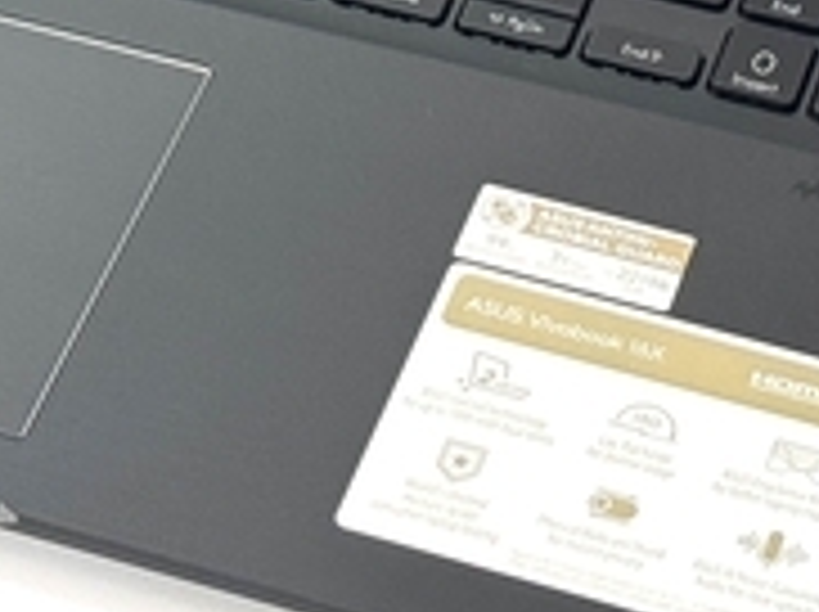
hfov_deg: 9.4
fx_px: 4986
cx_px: 230
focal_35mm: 211
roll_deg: +2.7
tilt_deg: -35.8
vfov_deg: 6.8
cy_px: -670
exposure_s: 1/121
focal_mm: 6.76
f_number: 1.78
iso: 50
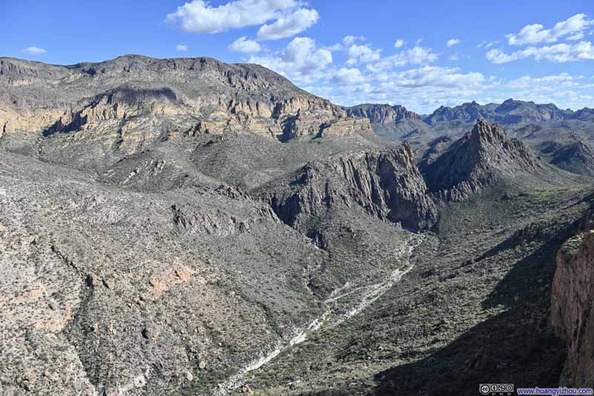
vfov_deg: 53.2
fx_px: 396
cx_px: 297
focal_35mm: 24
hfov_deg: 73.7
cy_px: 198
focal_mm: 24
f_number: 5.6
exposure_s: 1/640
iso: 100
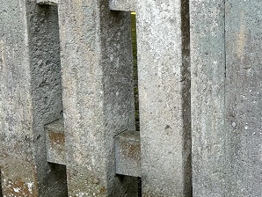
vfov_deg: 20.1
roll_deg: -1.5
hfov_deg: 23.6
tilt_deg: -8.9
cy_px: -2
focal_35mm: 71
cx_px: 356
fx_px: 538
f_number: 1.5
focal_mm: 5.7
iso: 32
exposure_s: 1/126
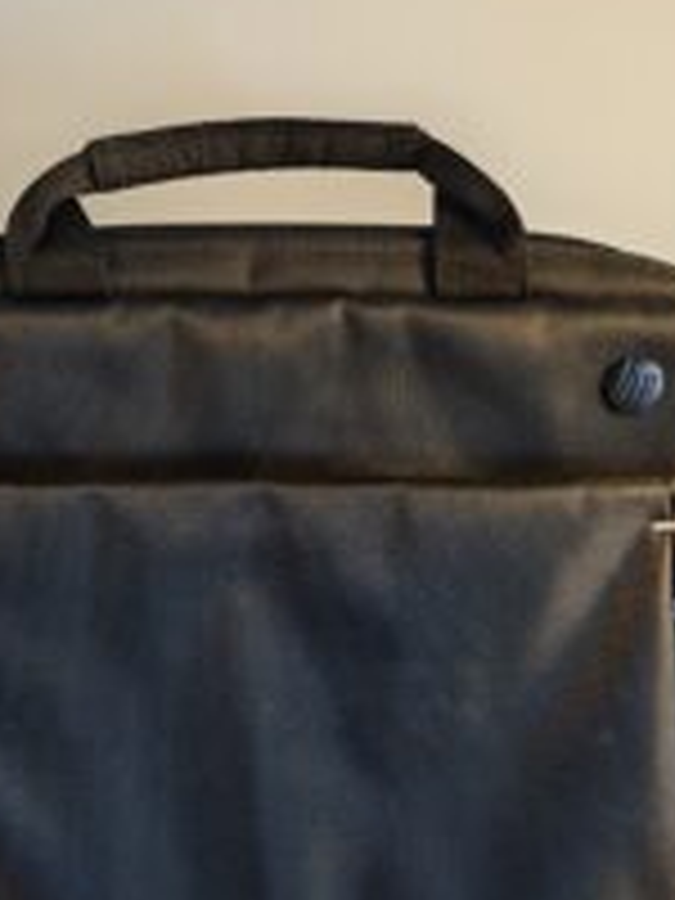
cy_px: 621
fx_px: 1196
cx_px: 266
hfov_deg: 31.4
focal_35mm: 46
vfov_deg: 40.6
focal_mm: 6.55
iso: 100
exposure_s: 1/50
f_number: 1.6
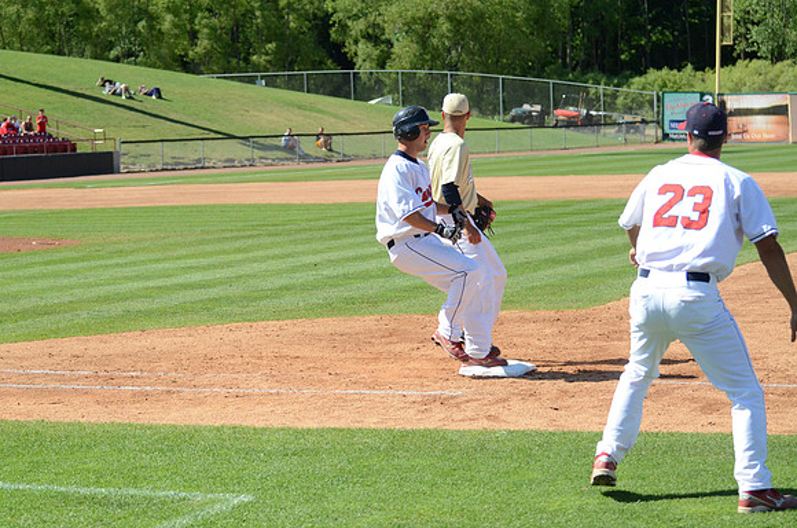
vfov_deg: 13.0
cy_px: 264
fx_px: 2319
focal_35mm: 105
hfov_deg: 19.5
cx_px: 398
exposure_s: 1/8000
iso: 1600
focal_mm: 70
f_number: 4.5
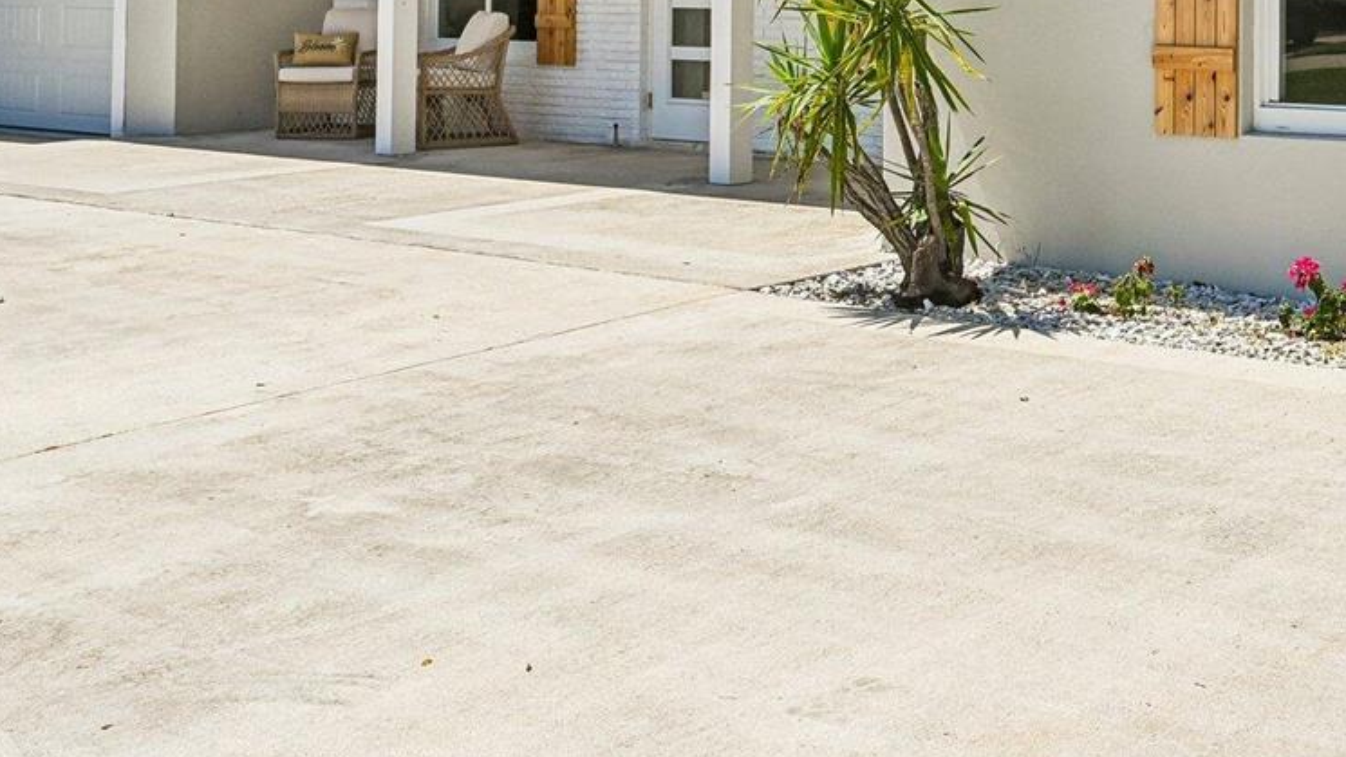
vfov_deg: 21.2
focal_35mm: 54
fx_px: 1927
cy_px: -67
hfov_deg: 36.7
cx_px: 1145
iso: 1000
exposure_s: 1/5000
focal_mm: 24
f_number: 8
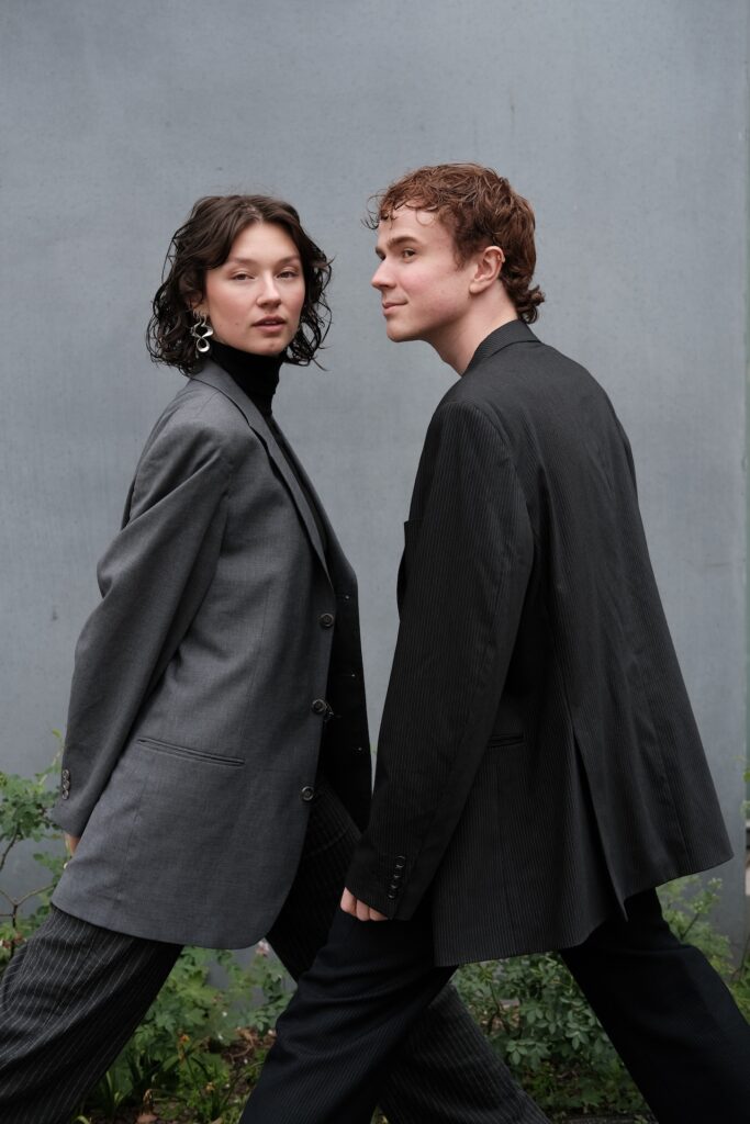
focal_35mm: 53
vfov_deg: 37.5
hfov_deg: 25.5
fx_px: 1656
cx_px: 375
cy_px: 562
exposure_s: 1/340
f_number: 3.6
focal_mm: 35
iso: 160
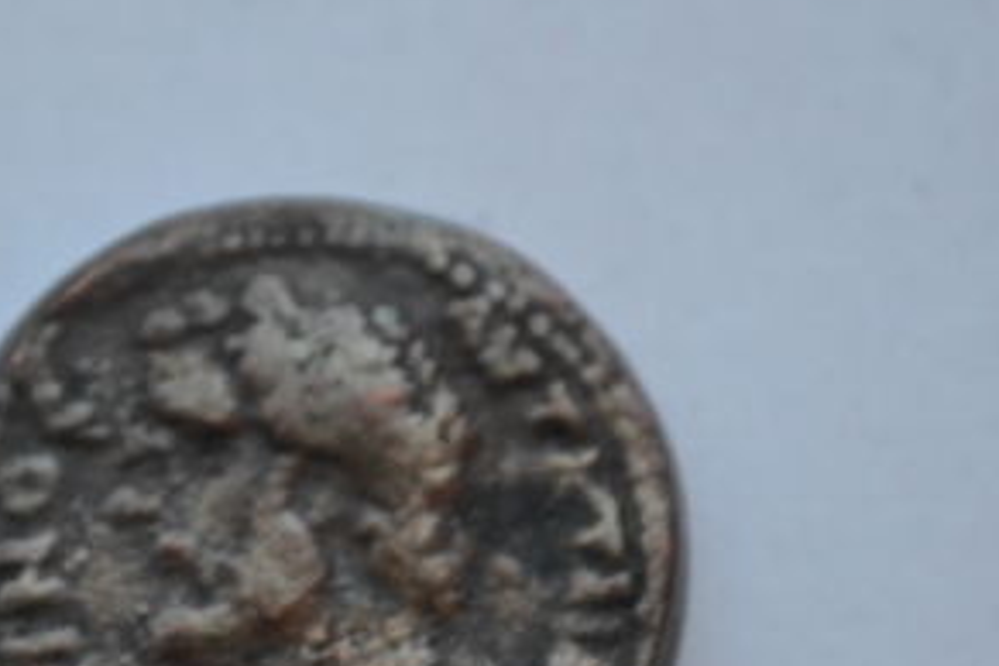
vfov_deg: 8.1
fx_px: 4718
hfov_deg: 12.1
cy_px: 494
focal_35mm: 170
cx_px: 299
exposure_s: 1/15
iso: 2500
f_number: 5.6
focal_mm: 55
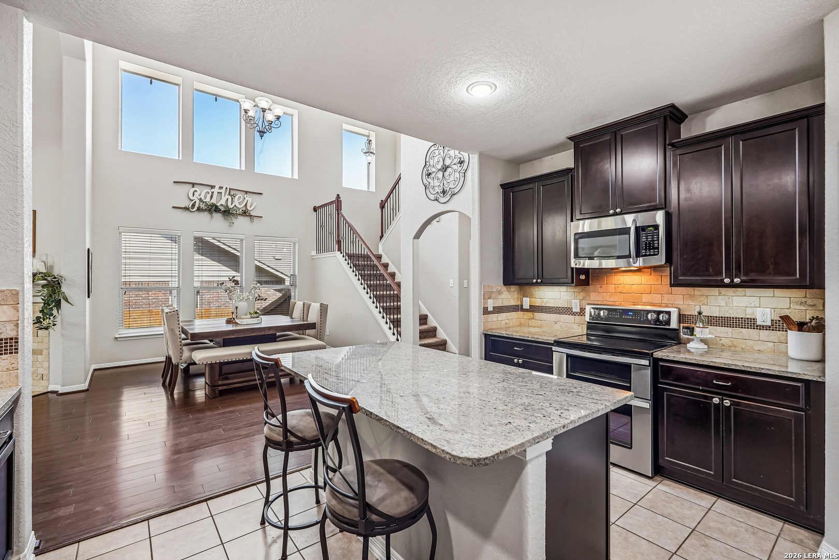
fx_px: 385
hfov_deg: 95.0
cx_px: 420
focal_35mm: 16
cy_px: 280
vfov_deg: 72.1
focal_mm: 16.5
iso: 400
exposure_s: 1/13
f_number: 8
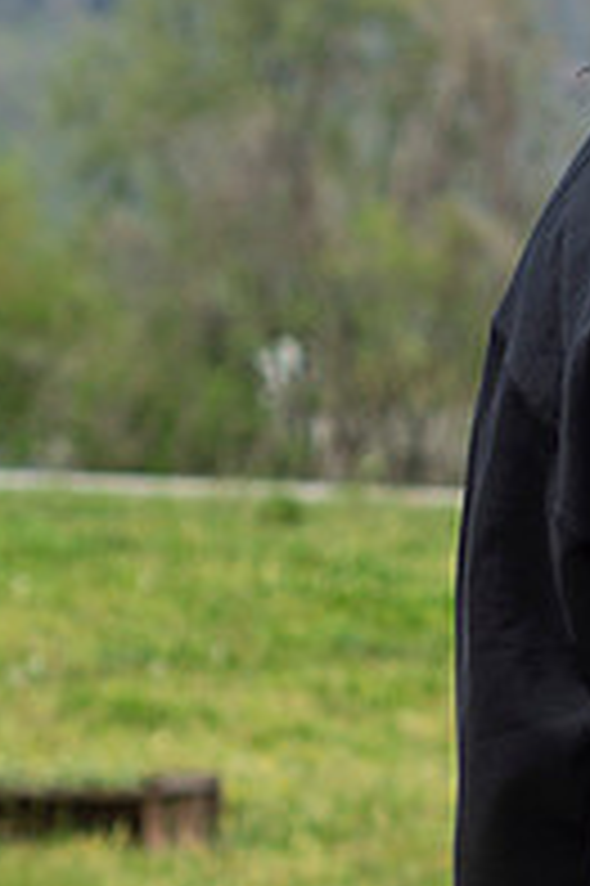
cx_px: 1007
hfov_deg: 5.5
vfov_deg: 8.4
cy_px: 850
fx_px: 6008
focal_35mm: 244
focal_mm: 50
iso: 200
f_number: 4
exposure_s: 1/2000
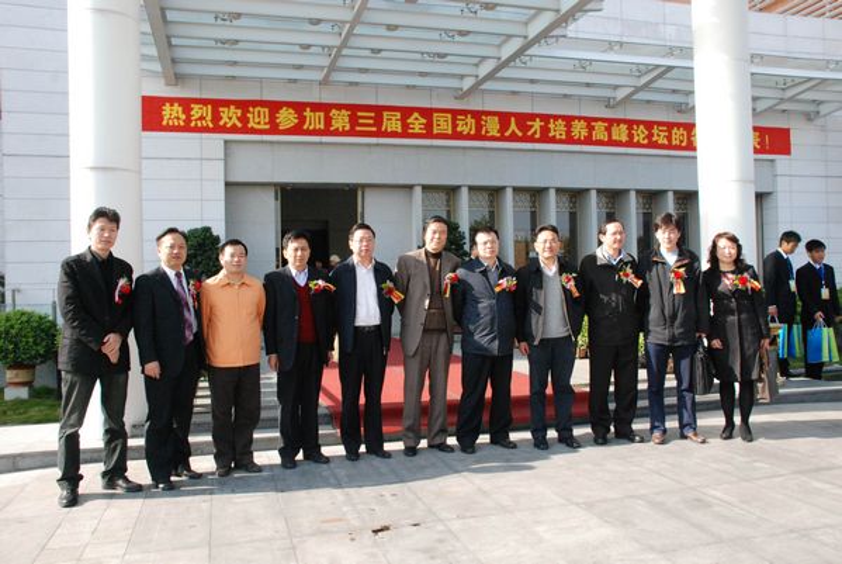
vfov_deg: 43.7
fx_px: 703
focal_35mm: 30
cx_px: 421
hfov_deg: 61.9
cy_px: 282
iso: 1250
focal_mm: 20
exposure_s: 1/400
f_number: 10
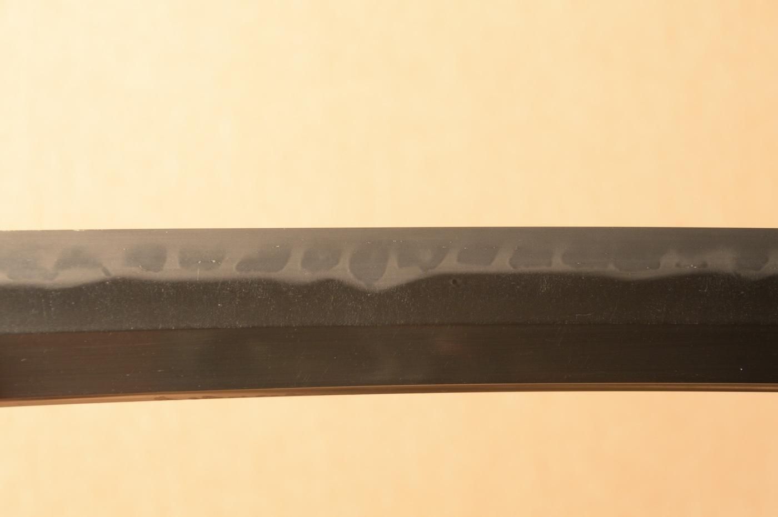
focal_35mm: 135
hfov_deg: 15.2
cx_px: 389
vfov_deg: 10.1
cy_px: 258
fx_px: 2915
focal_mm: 90
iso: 400
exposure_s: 1/1.6
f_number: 11
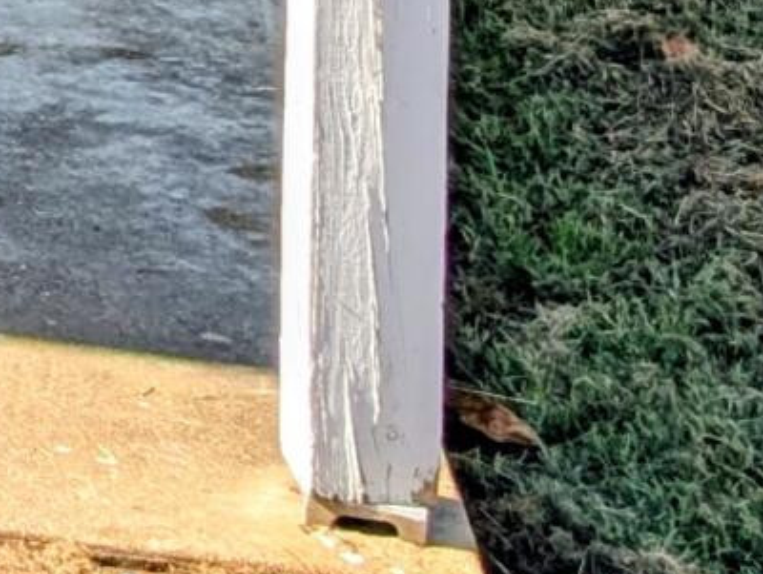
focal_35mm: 180
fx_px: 3972
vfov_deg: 7.4
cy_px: -1091
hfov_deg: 8.9
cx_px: -1557
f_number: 1.68
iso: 20
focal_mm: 6.9
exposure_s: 1/443
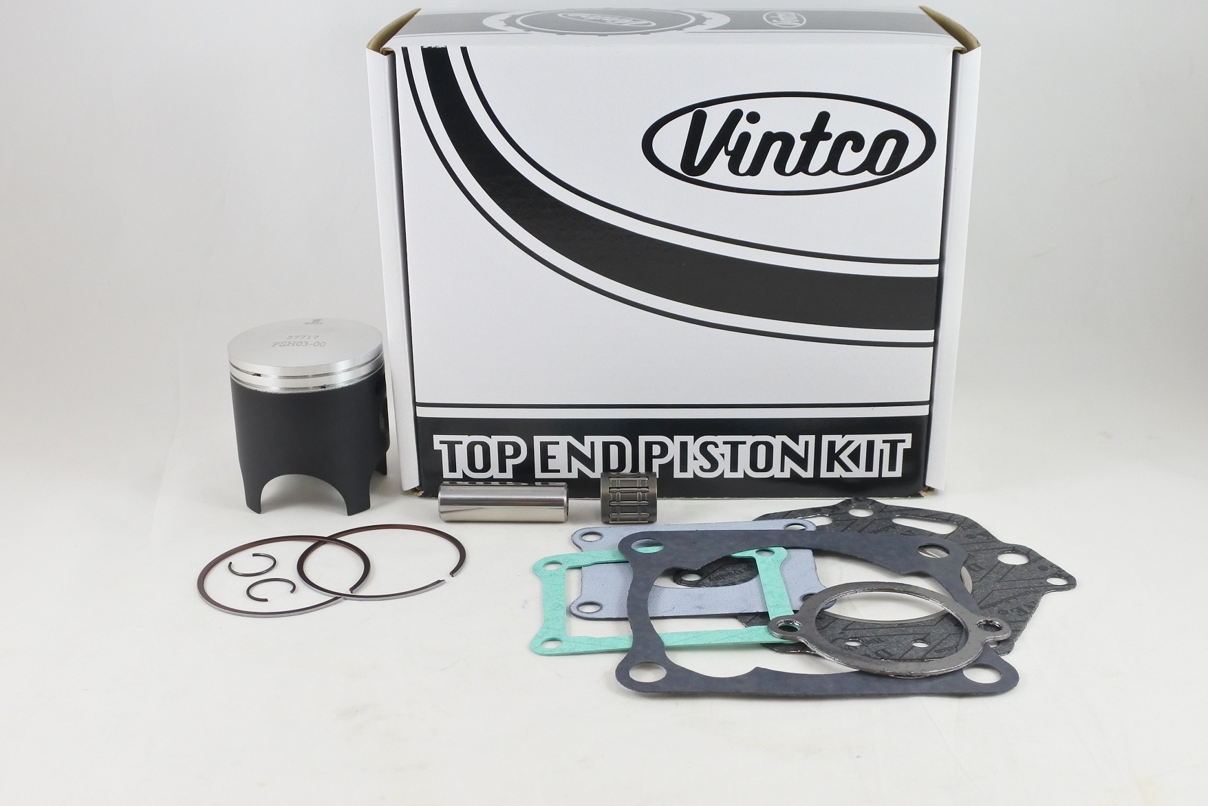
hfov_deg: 57.2
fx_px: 1107
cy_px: 403
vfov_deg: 40.0
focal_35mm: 33
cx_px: 604
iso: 450
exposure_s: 1/125
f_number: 3.8
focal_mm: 12.3
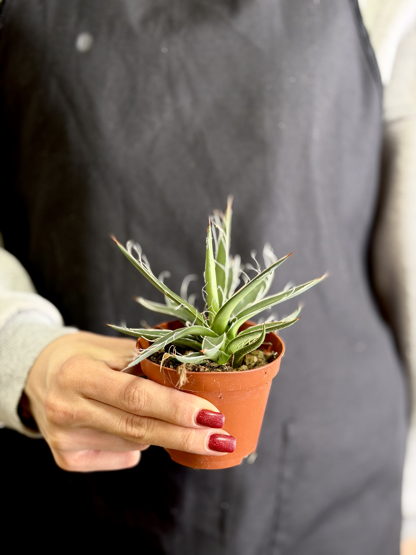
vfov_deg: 39.7
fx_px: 769
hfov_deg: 30.3
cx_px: 208
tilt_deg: -16.2
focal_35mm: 48
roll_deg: -0.9
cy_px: 278
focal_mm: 6.76
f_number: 1.78
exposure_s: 1/60
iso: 125
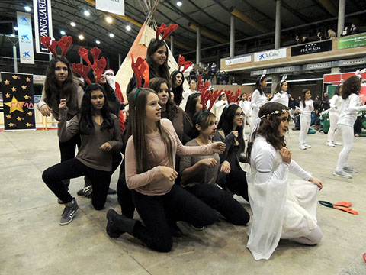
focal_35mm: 24
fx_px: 254
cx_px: 183
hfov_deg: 71.6
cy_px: 138
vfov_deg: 56.8
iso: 1600
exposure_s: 1/200
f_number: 3
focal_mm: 4.3
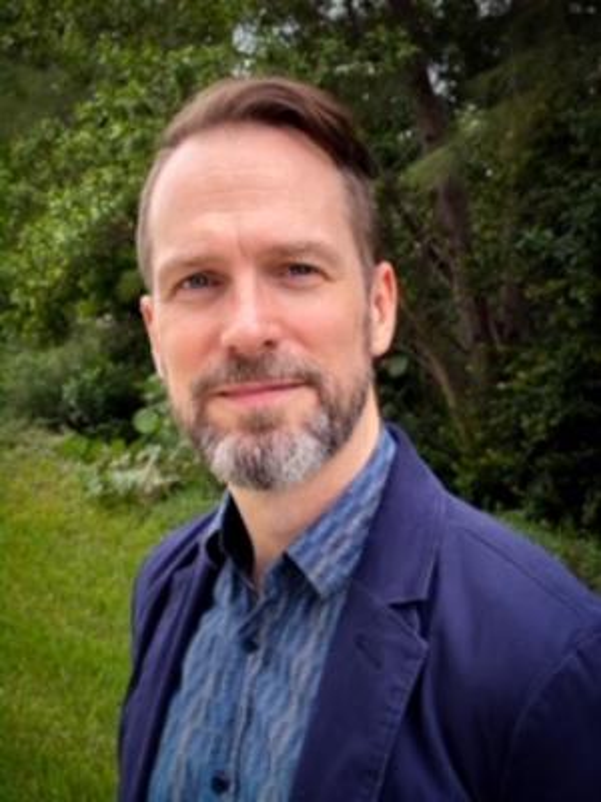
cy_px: 401
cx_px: 300
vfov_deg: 36.8
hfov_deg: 28.0
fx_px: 1204
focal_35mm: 52
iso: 32
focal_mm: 6
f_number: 2
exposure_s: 1/122
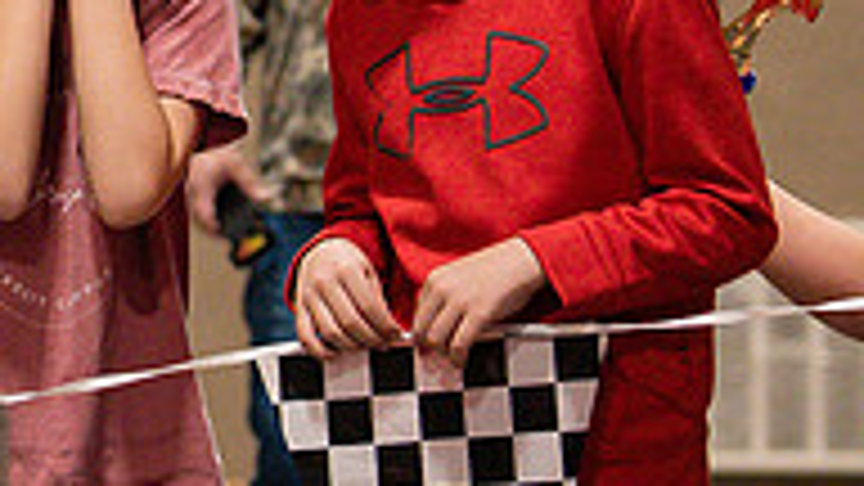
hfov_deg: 6.5
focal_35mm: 330
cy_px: 165
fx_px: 7560
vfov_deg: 3.7
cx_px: -311
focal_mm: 70
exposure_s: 1/320
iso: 2500
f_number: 2.8
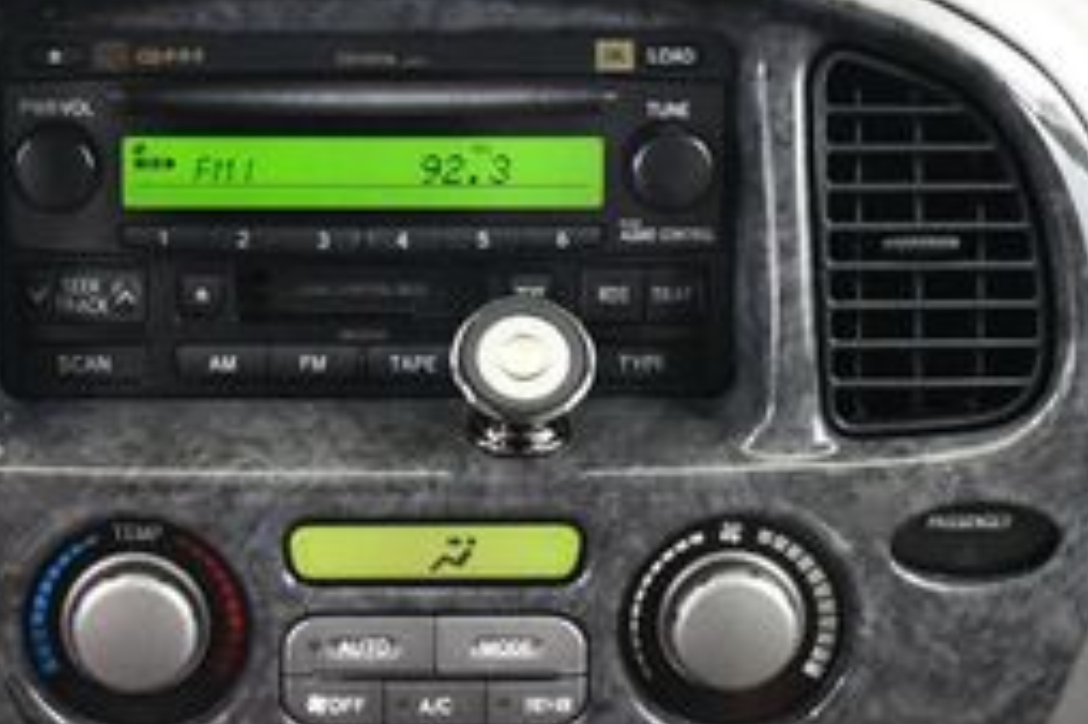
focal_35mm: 131
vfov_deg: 10.4
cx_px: 381
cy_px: 446
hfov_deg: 15.6
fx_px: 3956
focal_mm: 35
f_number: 4.5
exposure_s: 1/60
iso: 7200
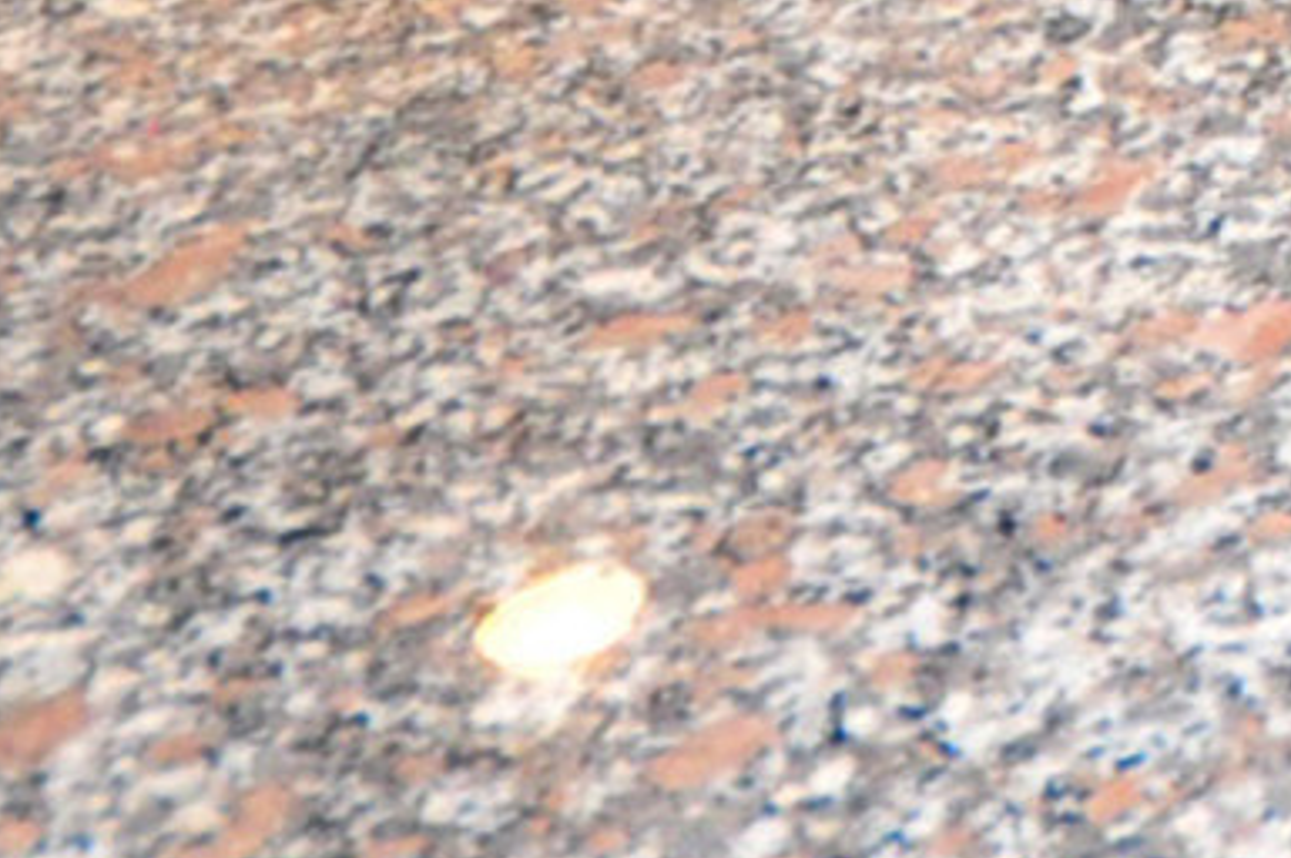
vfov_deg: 9.1
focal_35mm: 113
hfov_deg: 15.3
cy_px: -1924
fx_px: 4049
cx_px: 2408
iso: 640
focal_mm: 10
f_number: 4
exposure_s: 1/160
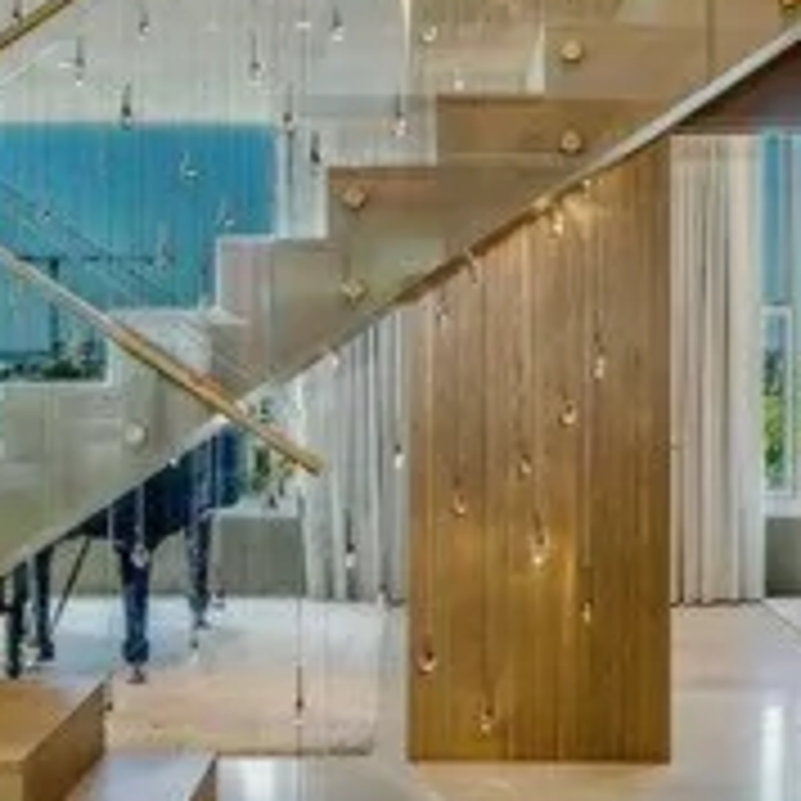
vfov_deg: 26.9
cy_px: 400
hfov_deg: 26.9
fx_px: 1675
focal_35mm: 64
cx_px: 418
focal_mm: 16
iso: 200
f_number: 5.6
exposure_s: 1/200
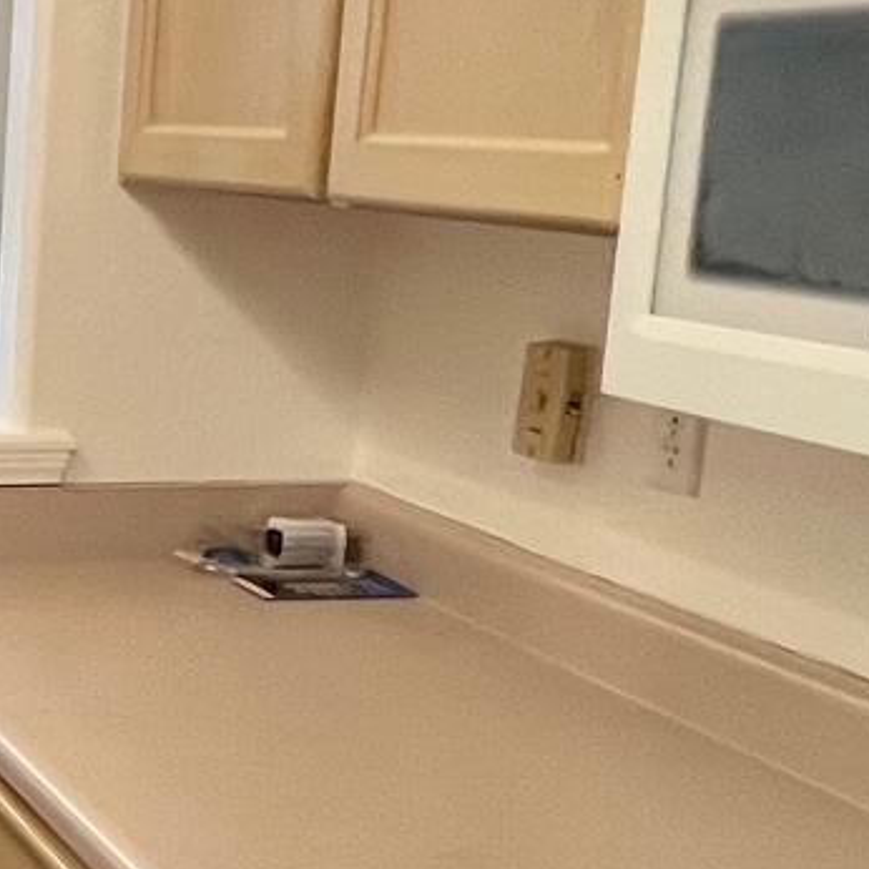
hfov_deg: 19.1
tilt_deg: -13.8
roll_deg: +1.6
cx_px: -726
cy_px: 605
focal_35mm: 67
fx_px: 1903
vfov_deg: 25.5
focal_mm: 1.57
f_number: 1.8
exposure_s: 1/120
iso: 250
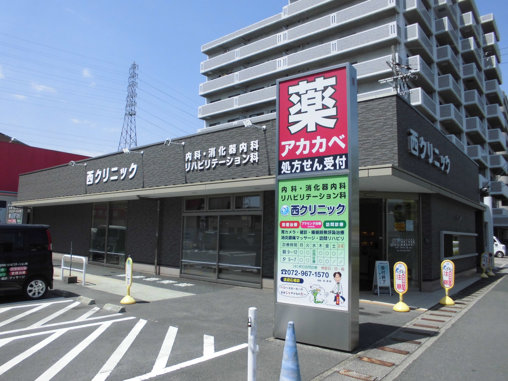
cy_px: 190
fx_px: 382
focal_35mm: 26
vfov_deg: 53.1
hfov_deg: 67.3
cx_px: 254
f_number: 3.5
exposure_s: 1/800
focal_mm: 4.6
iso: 100
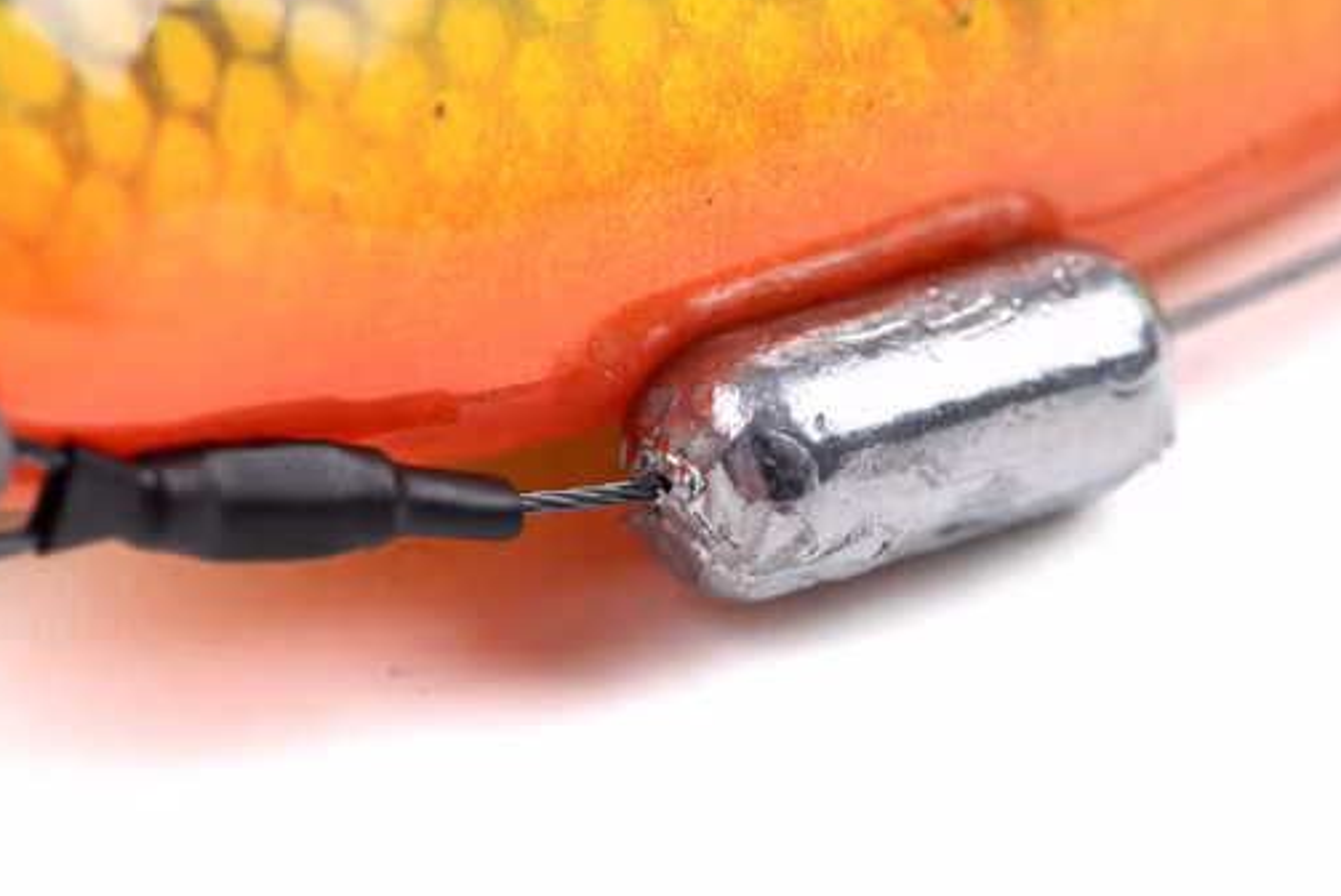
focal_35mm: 167
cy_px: 413
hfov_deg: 12.3
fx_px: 6224
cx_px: 712
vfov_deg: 8.2
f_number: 22
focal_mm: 105
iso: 100
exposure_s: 1/160
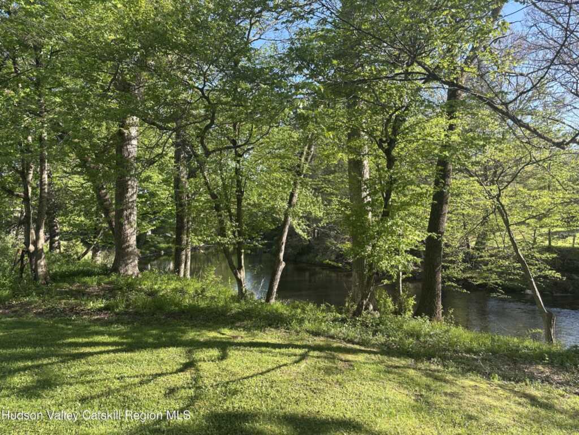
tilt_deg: +1.2
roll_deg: +0.3
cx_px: 290
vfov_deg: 56.8
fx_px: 401
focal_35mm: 24
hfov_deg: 71.6
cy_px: 218
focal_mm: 6.86
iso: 80
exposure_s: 1/810
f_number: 1.78
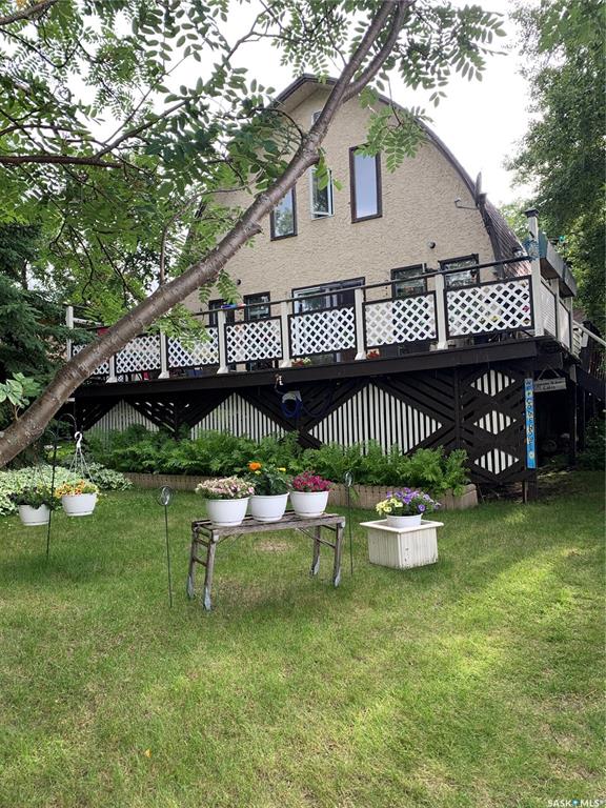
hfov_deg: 53.1
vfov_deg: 67.3
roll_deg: +0.7
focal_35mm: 26
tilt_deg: +2.5
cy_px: 404
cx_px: 303
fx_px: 607
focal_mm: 4.25
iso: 25
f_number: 1.8
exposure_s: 1/122
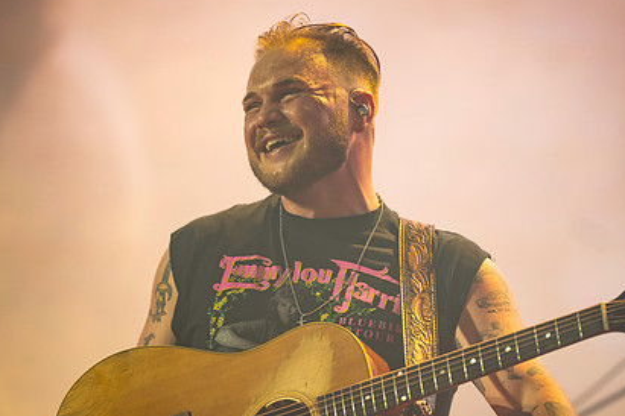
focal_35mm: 341
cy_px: 244
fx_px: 5920
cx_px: 422
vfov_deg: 4.0
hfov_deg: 6.0
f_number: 2.8
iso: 400
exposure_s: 1/320
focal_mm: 200
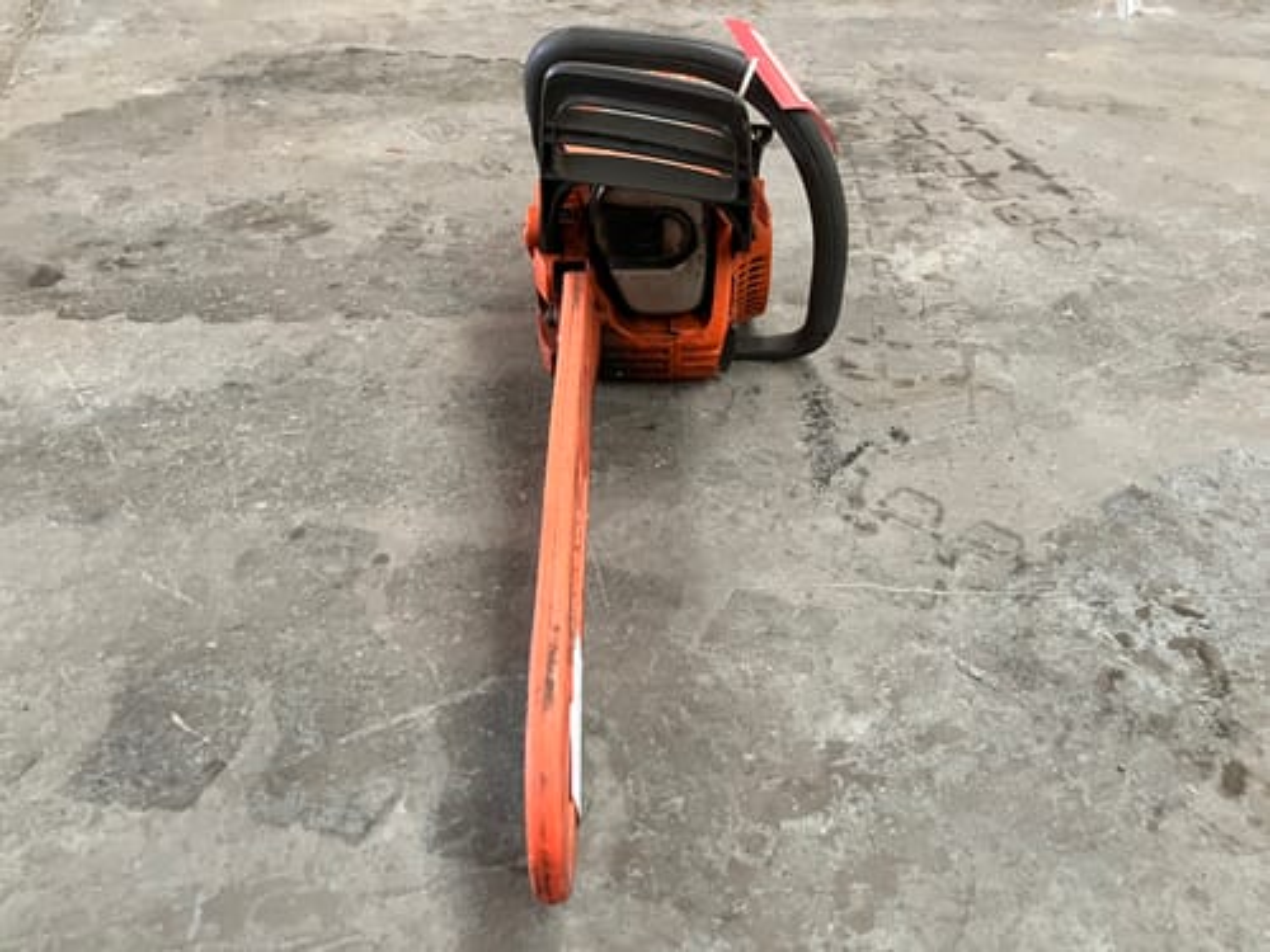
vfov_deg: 49.7
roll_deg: -1.7
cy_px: 476
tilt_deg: -39.0
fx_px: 1027
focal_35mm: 28
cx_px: 635
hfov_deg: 63.4
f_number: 1.8
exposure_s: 1/40
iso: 400
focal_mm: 3.99
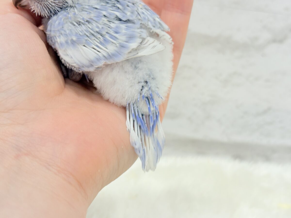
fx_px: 437
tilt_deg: -19.8
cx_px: 146
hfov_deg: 36.8
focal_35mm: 52
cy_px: 109
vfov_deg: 28.0
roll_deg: -5.6
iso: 64
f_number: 1.6
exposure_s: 1/100
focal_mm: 5.96
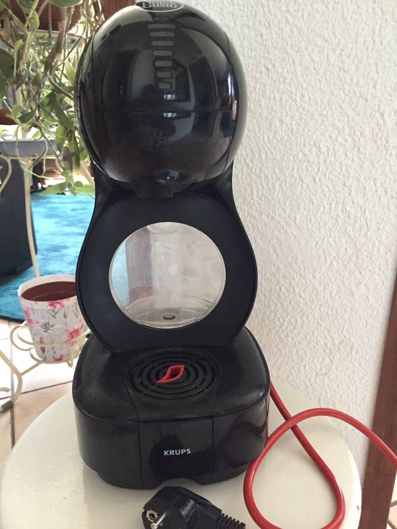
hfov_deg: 48.2
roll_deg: +1.4
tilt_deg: -21.8
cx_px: 198
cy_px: 264
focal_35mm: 29
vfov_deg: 61.7
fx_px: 443
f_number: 2.2
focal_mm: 4.15
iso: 250
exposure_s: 1/25
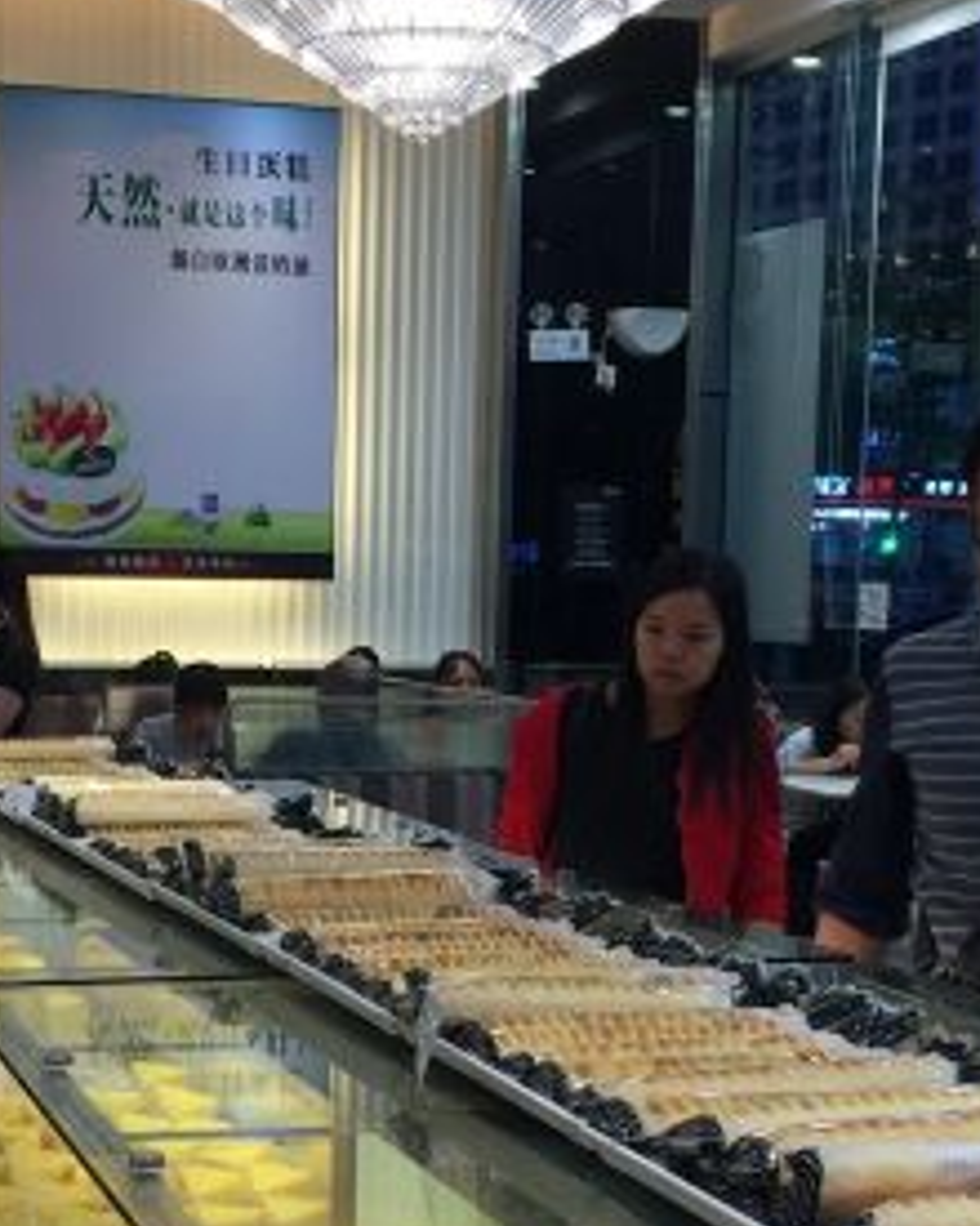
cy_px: 923
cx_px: 354
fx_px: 2610
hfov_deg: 21.2
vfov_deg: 26.1
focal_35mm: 72
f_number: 2.2
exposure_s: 1/33
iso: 32
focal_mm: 4.15
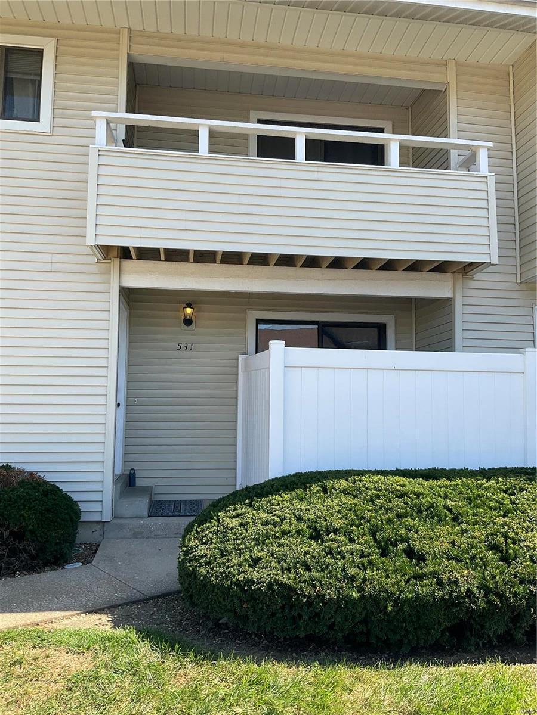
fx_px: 600
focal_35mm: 29
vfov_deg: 61.7
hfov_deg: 48.2
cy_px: 358
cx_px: 268
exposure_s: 1/574
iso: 16
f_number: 1.8
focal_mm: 3
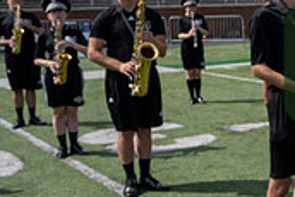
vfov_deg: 16.9
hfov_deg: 21.8
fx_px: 664
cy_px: 81
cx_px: 413
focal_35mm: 81
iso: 200
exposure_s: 1/1600
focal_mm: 24
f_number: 5
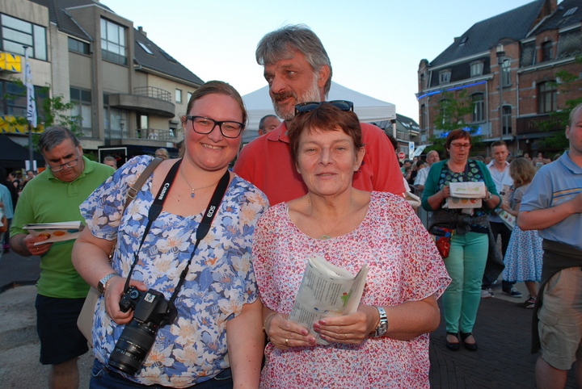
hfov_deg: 61.9
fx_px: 486
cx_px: 291
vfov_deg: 43.7
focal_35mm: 30
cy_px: 194
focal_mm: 20
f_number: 5.6
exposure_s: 1/60
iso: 320
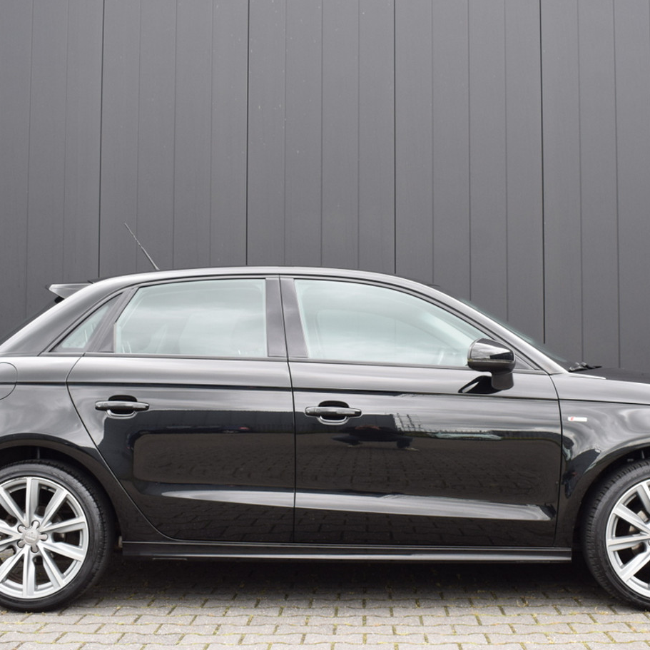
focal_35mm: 47
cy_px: 319
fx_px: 998
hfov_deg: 36.0
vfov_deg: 36.1
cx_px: 357
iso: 400
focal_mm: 24
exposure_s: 1/125
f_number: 5.6
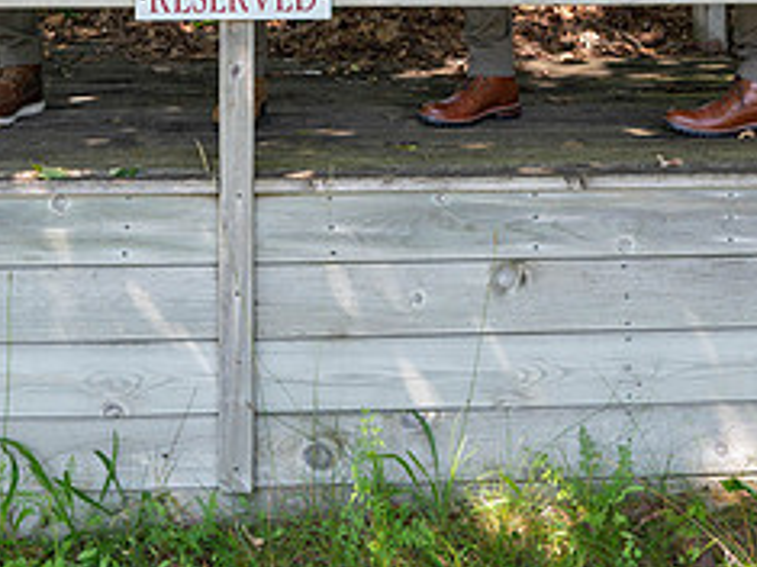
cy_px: -163
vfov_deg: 19.7
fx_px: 1508
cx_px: 273
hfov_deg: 28.1
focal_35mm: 69
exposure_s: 1/250
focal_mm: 24
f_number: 4
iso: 280
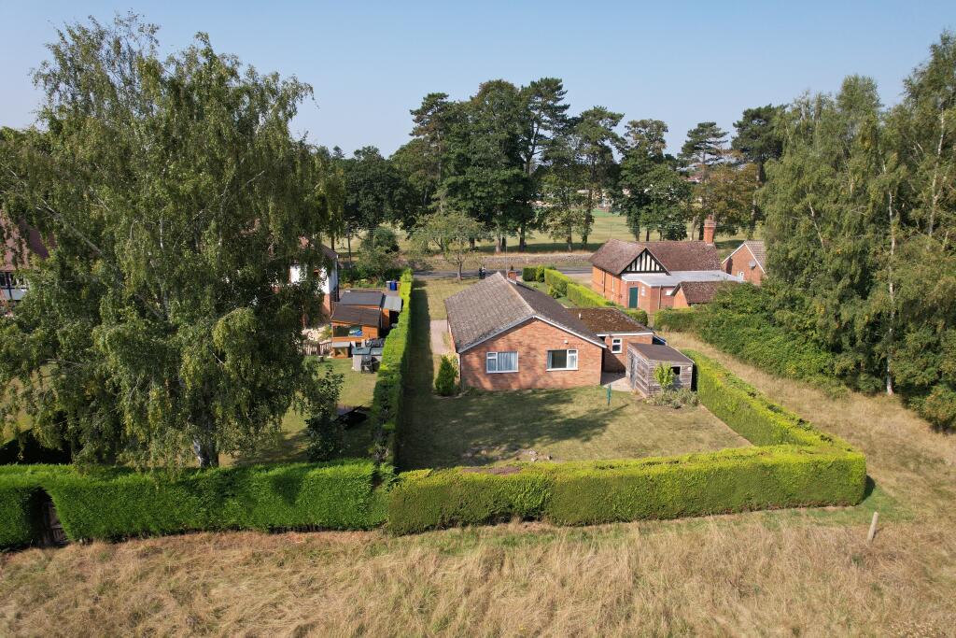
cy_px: 319
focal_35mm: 22
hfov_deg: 78.6
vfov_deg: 57.2
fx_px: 584
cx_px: 478
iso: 100
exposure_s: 1/1250
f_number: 2.8
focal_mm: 8.38
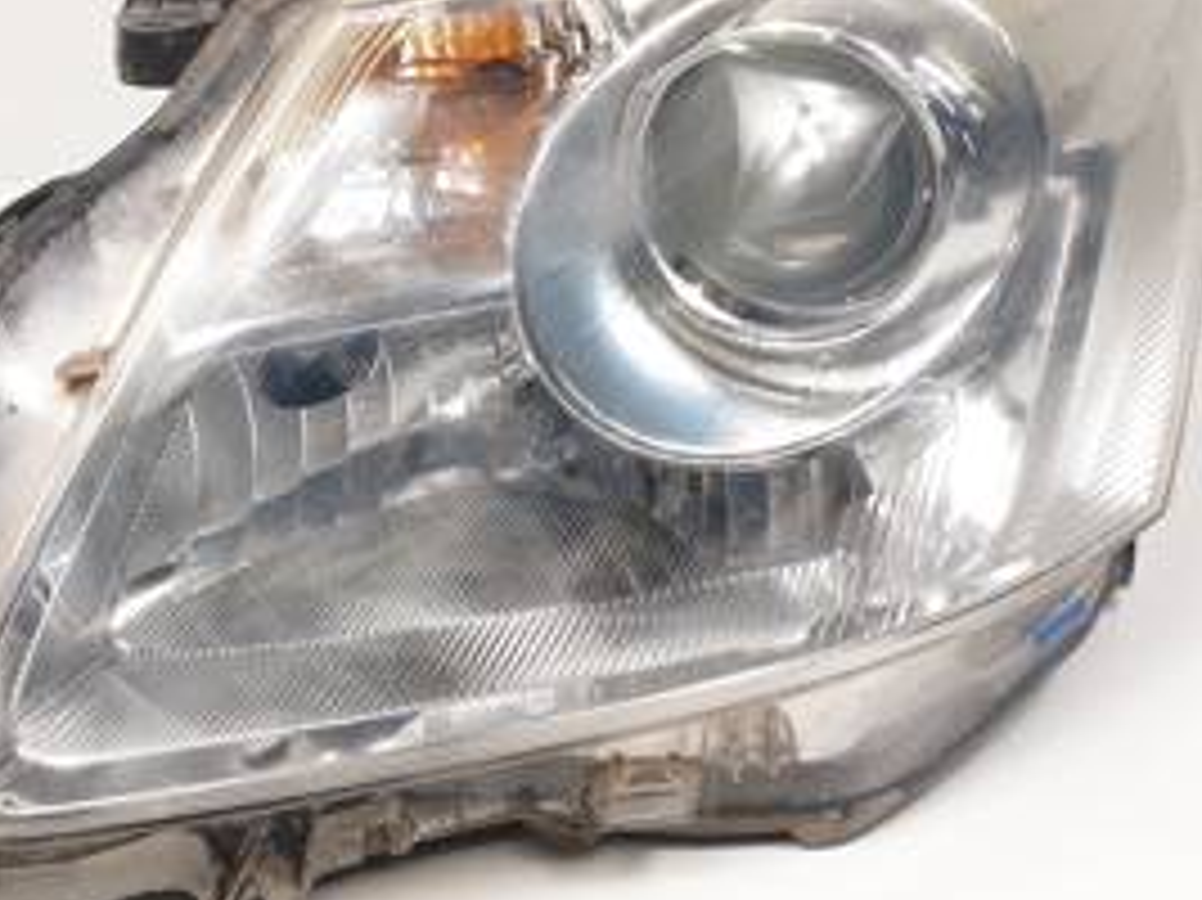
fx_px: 1354
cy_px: 306
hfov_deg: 47.4
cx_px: 450
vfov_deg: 36.4
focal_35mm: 39
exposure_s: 1/216
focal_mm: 4.3
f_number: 2.4
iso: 50
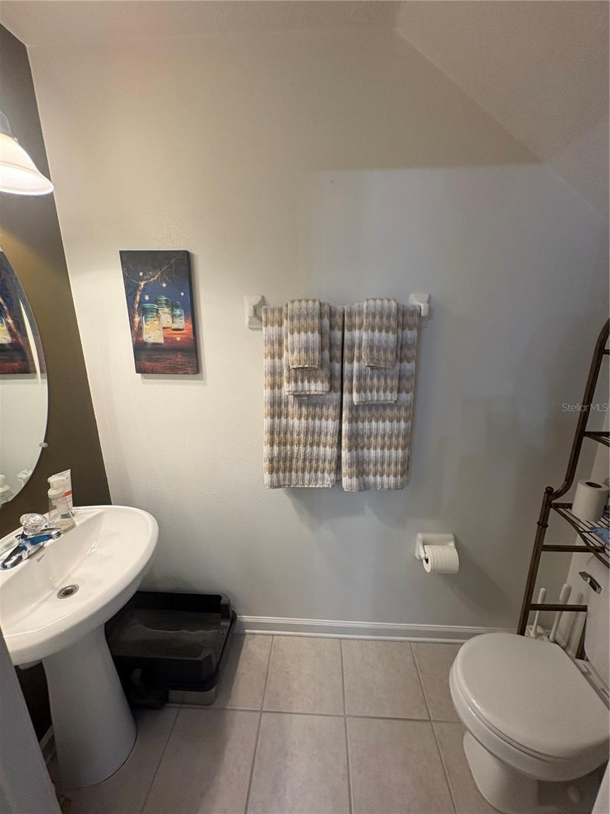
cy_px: 407
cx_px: 305
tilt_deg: -12.8
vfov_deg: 102.1
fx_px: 329
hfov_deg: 85.7
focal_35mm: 14
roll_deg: -1.2
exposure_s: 1/60
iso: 160
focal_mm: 2.22
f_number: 2.2
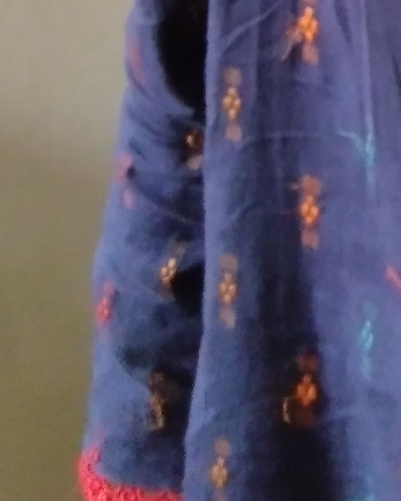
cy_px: -485
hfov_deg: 13.5
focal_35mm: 104
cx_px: 681
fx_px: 1543
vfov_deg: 15.1
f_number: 2
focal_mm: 2.78
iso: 221
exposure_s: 1/30
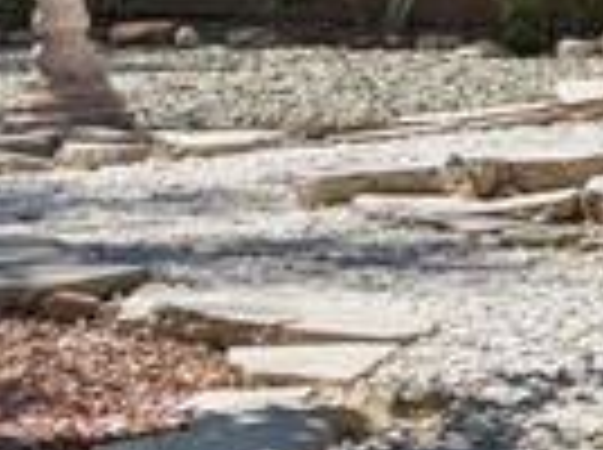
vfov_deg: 7.9
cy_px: -202
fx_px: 3199
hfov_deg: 9.2
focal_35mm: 184
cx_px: 1638
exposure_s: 1/60
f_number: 2.8
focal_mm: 12.3
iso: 100
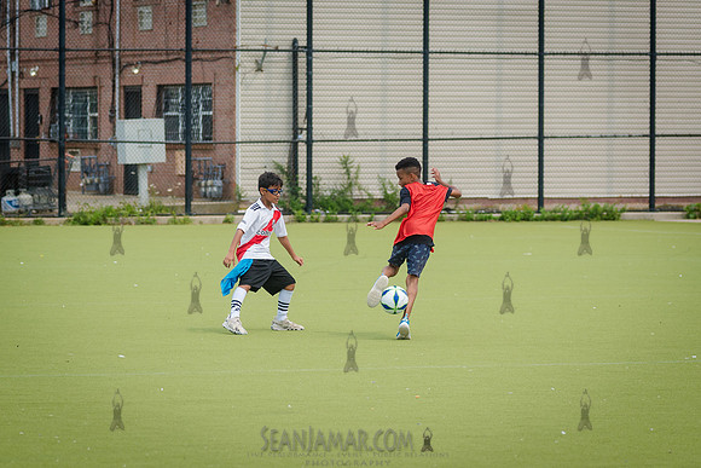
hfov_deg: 10.9
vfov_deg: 7.3
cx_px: 297
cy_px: 264
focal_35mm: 188
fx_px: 3657
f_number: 4
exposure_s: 1/1600
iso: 250
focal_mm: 120
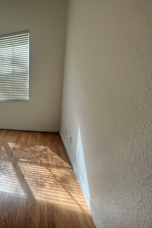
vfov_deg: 84.0
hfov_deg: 50.0
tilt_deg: -11.6
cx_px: -1
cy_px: 114
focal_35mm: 20
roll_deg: +2.5
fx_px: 127
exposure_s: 1/99
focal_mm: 2.22
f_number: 2.2
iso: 50
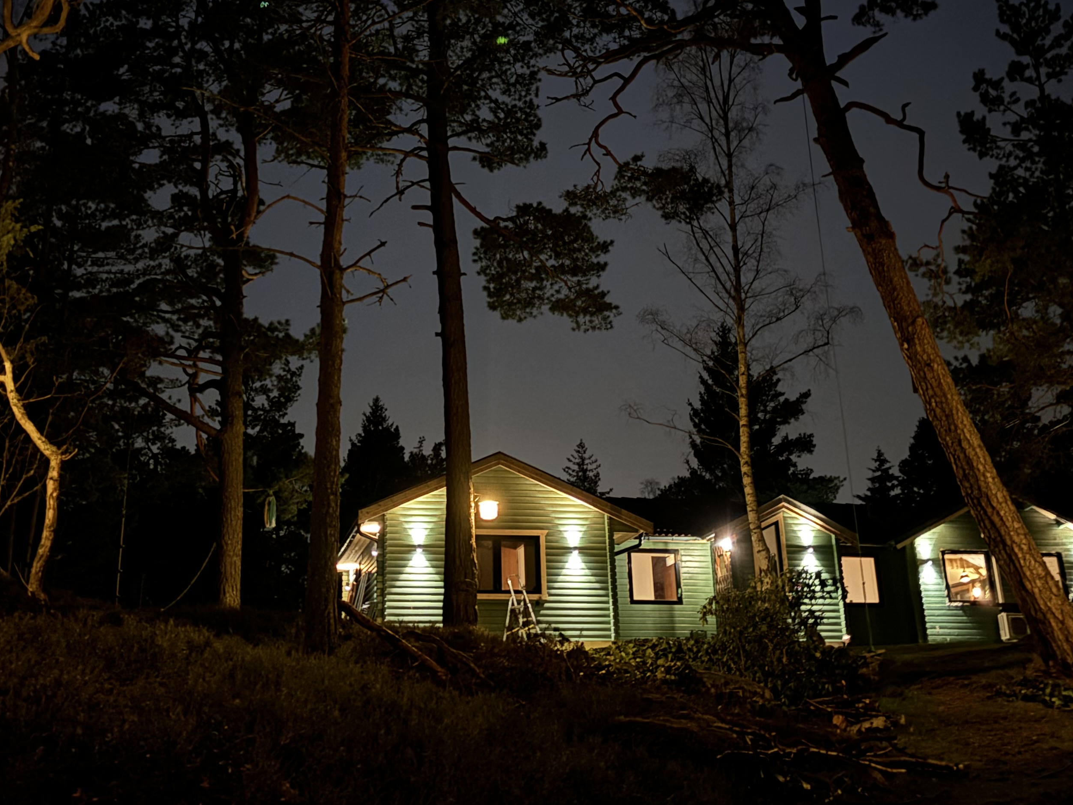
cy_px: 268
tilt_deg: +20.3
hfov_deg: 44.8
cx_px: 491
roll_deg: +0.6
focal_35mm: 42
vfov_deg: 34.0
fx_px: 1302
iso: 800
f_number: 1.6
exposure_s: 1/5
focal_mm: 5.96
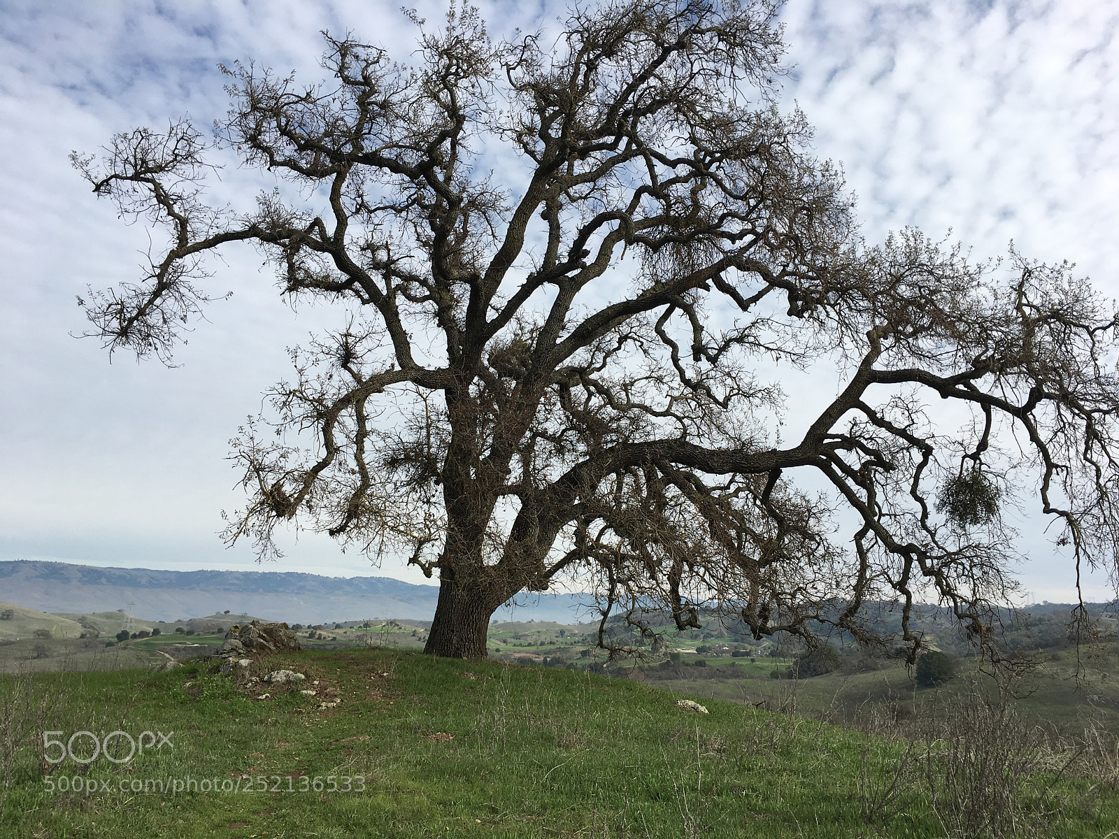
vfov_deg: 48.2
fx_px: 937
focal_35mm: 29
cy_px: 420
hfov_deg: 61.7
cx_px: 560
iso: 25
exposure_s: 1/1399
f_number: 2.2
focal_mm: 4.15
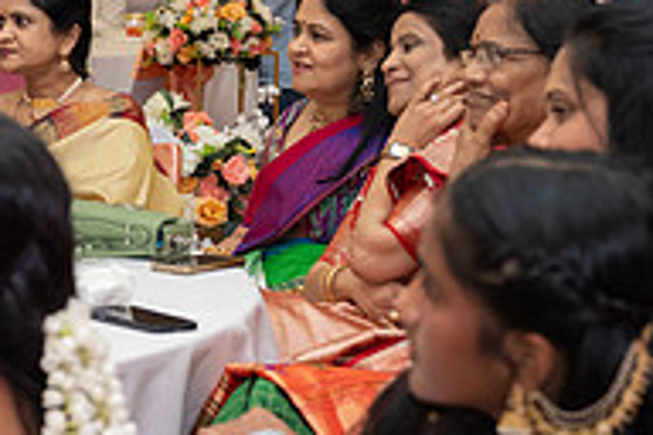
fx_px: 2358
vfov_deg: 10.5
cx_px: -27
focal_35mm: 130
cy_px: 253
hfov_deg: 15.4
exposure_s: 1/160
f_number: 4
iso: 1250
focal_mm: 43
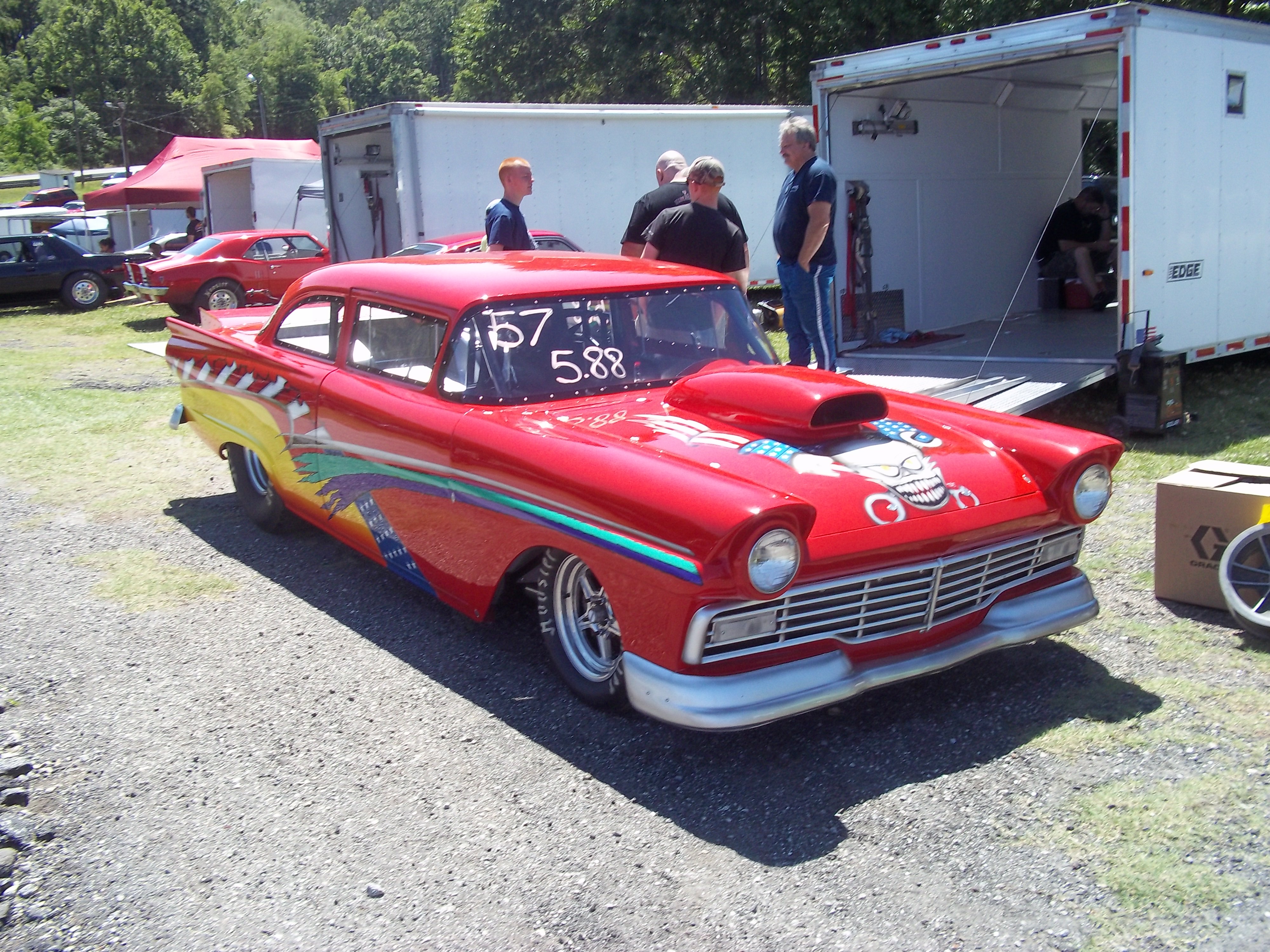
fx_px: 1321
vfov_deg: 39.7
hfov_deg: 51.4
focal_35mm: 36
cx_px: 635
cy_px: 476
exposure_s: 1/80
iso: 80
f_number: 8
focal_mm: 6.5
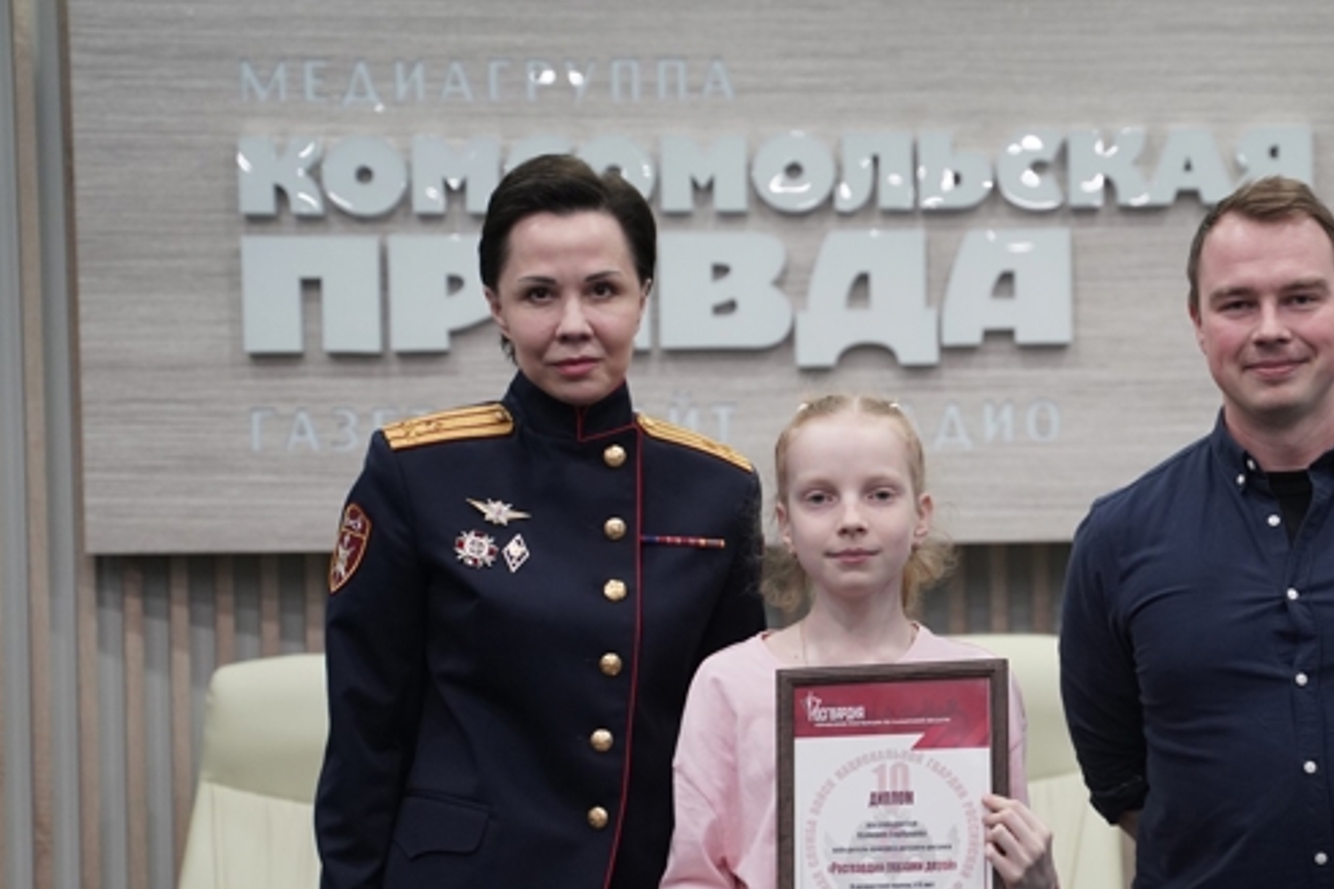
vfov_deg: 15.1
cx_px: 960
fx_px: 3335
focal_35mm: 90
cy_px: 672
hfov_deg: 22.5
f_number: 2.8
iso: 2000
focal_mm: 59
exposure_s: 1/320
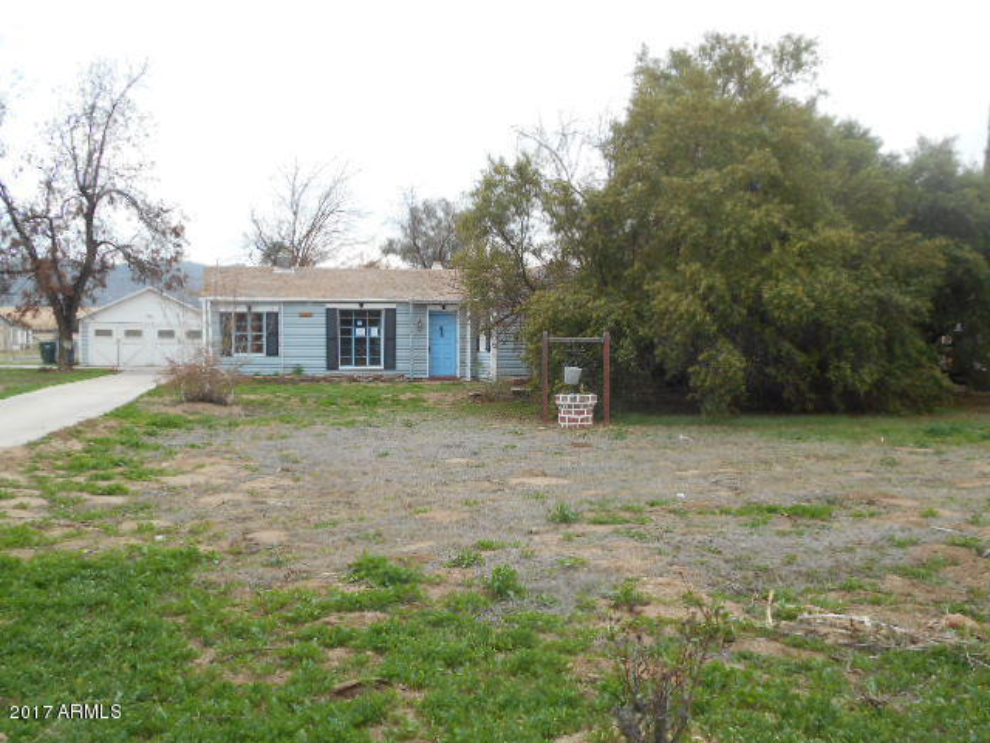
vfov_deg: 44.2
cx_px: 495
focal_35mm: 32
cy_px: 372
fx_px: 915
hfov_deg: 56.8
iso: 80
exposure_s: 1/250
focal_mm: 5.8
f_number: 3.6
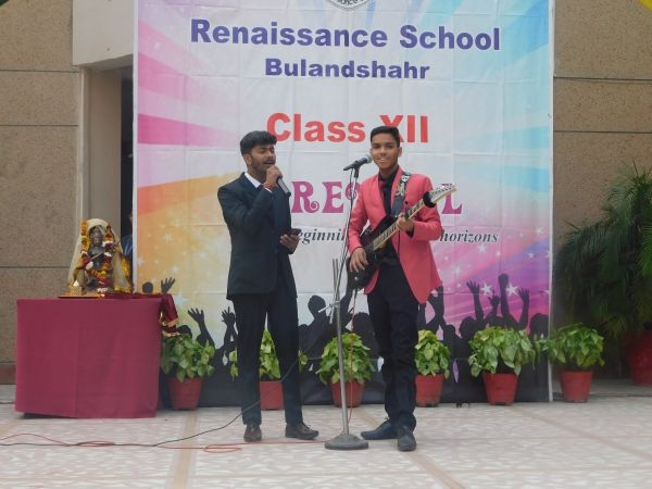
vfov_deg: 24.8
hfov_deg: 32.7
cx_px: 326
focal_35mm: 59
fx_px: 1111
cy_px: 244
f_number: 4
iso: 125
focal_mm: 10.4
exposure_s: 1/250
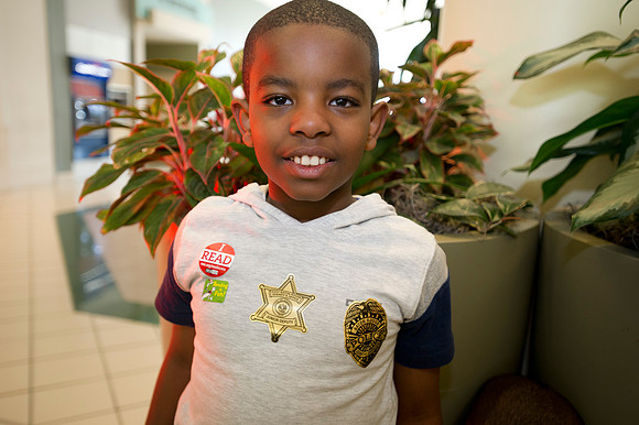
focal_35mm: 32
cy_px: 212
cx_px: 320
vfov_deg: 41.1
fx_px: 568
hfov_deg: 58.7
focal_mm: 32
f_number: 2.8
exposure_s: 1/160
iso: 1250
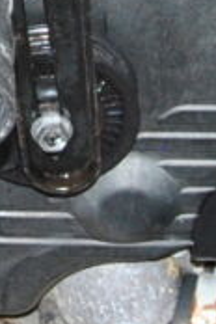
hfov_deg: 3.5
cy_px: -250
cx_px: -242
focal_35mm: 387
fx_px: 3483
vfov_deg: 5.3
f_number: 5.6
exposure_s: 1/200
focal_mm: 28
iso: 400
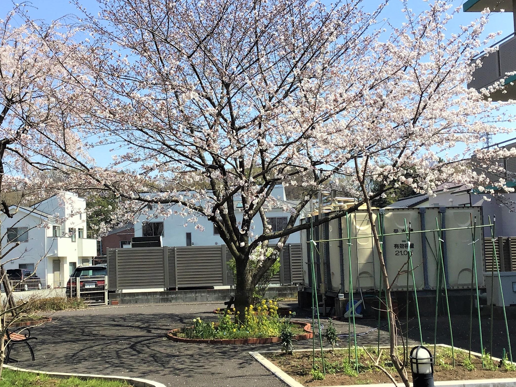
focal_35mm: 49
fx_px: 730
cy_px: 210
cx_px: 218
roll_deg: +1.1
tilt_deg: +5.5
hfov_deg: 38.8
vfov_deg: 29.7
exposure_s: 1/1131
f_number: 2.4
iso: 25
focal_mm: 3.3
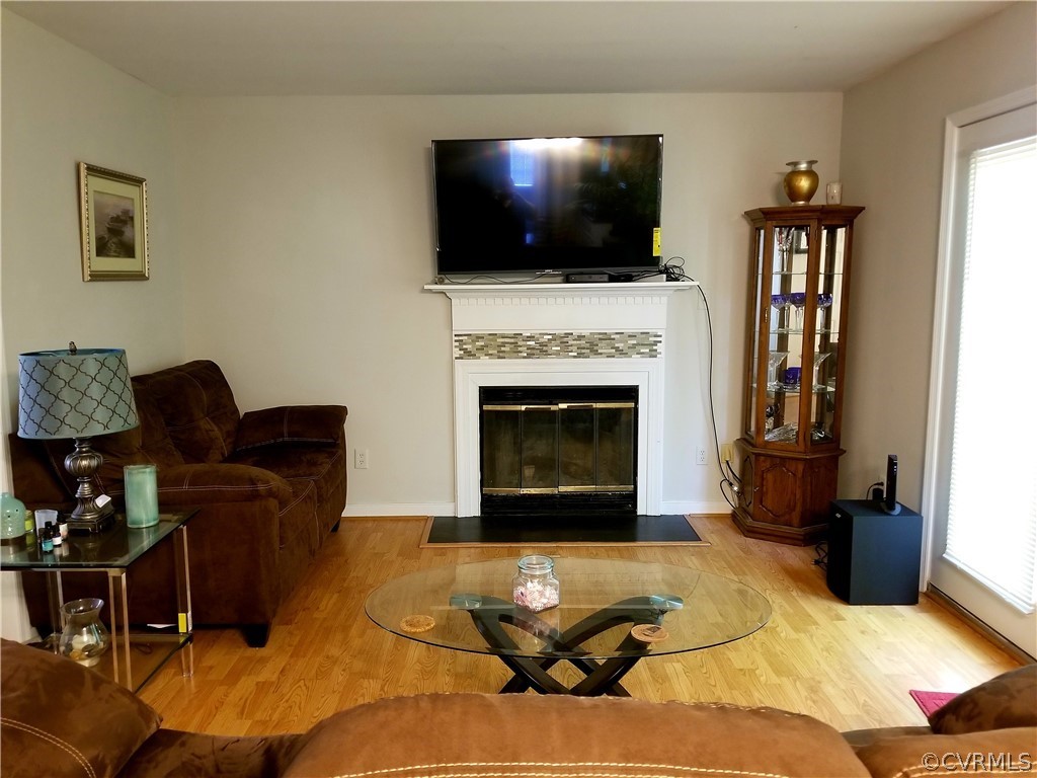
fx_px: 779
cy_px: 389
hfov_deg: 67.3
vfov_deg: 53.1
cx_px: 518
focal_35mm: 26
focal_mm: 4.25
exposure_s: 1/16
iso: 200
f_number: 1.7
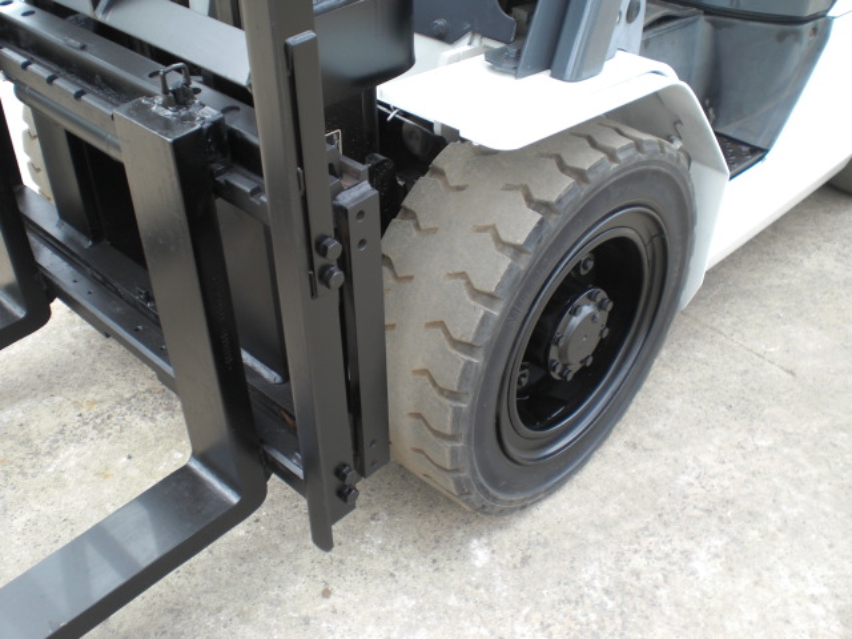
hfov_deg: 49.0
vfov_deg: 37.7
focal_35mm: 38
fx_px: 935
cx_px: 426
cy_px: 320
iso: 64
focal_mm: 6.3
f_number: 3.1
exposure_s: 1/80
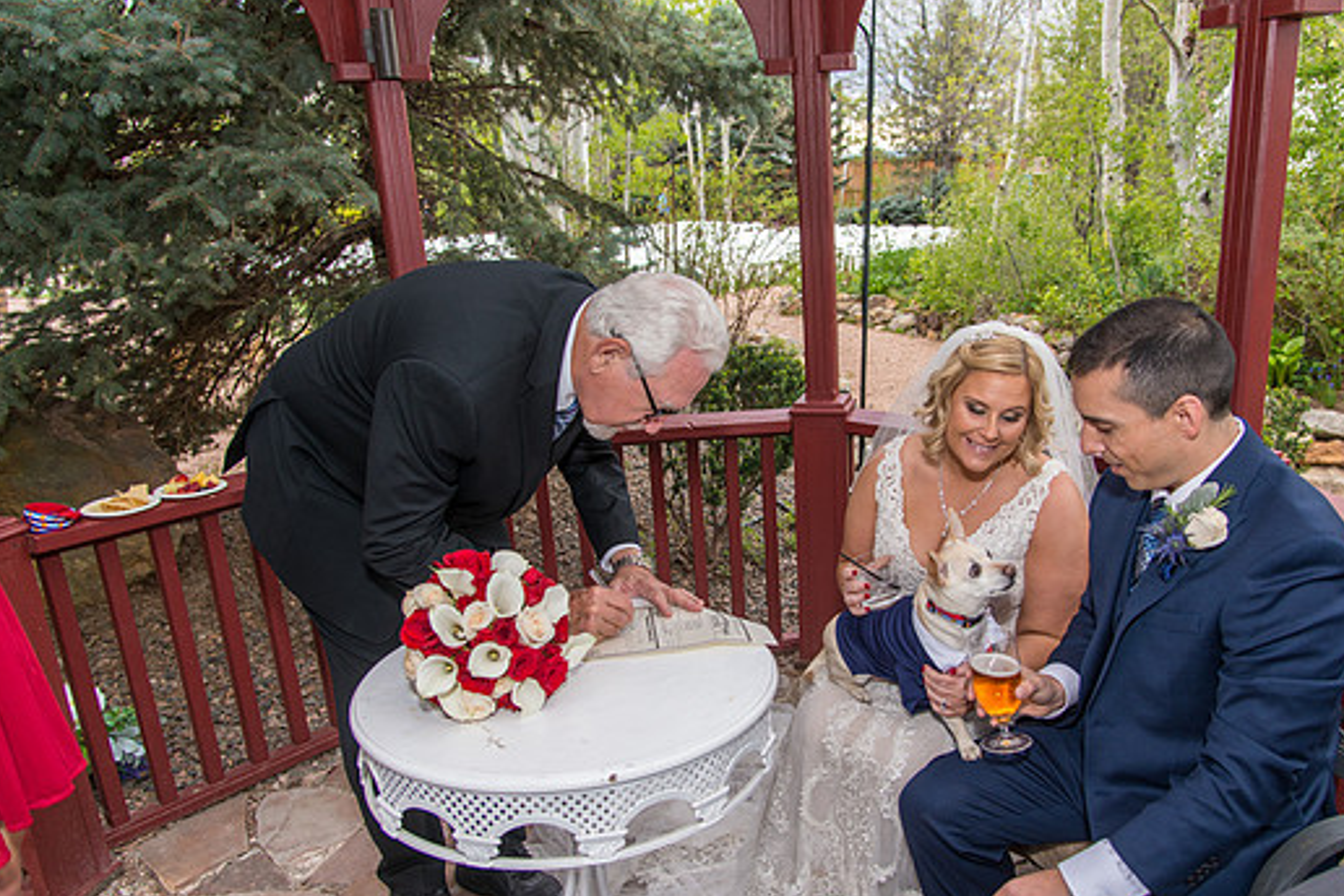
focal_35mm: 27
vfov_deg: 47.9
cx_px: 735
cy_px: 491
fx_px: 1008
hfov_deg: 67.2
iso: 400
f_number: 4.5
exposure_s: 1/200
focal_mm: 24
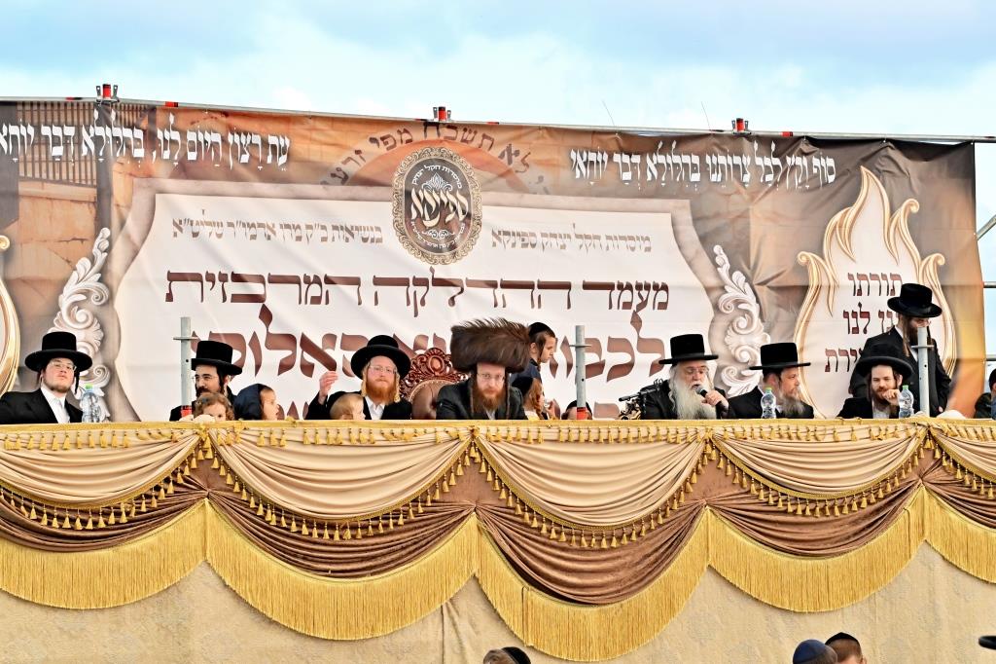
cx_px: 498
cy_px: 332
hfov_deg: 28.1
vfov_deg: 18.9
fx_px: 1991
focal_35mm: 72
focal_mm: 48
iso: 1600
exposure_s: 1/800
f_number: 4
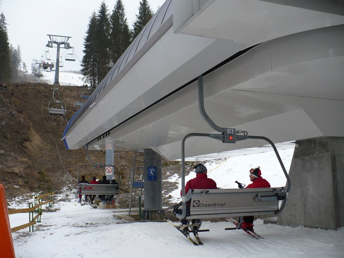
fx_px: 368
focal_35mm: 37
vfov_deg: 38.7
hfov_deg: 50.1
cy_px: 129
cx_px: 172
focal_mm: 6.1
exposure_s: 1/200
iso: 100
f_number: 2.8
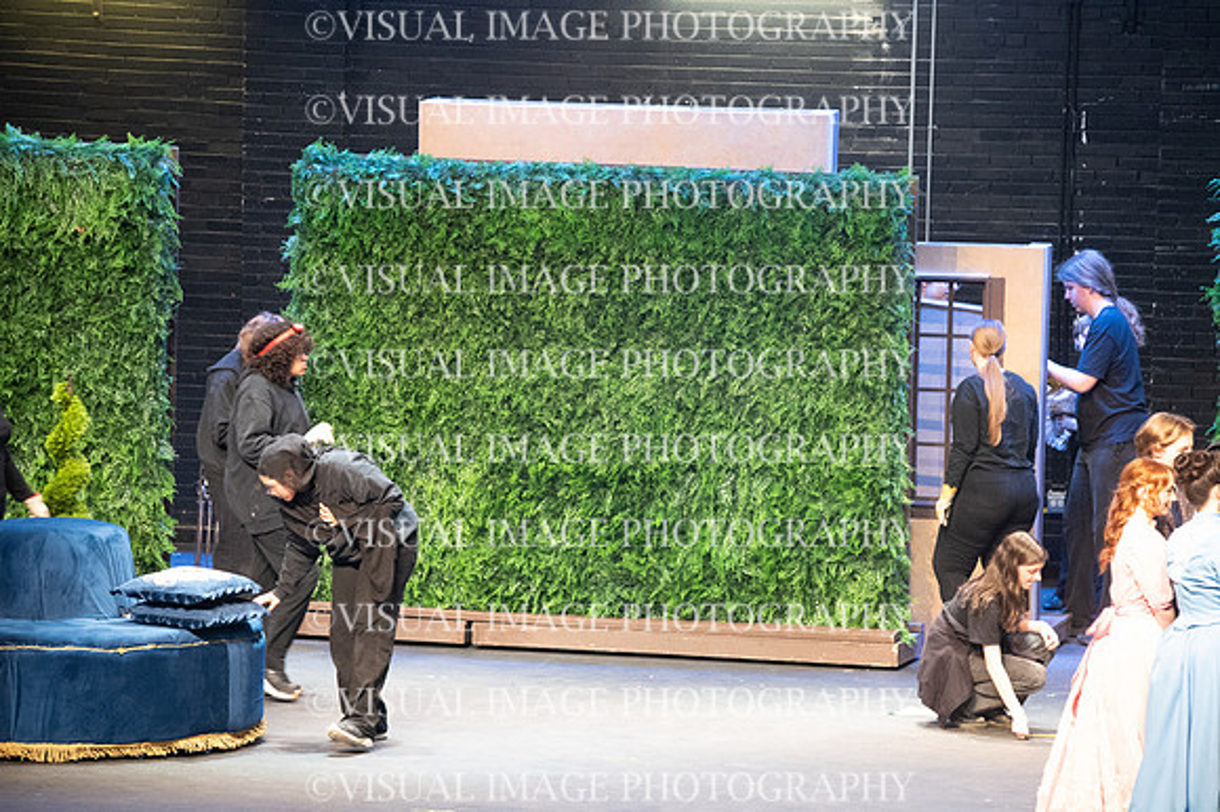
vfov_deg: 5.1
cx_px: 610
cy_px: 406
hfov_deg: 7.6
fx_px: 9144
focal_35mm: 270
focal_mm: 270
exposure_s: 1/160
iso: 10000
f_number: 6.3
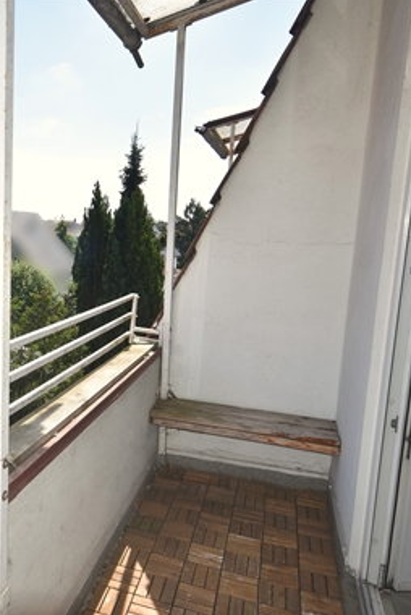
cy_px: 306
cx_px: 55
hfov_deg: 38.8
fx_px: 547
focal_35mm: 32
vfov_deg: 58.7
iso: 100
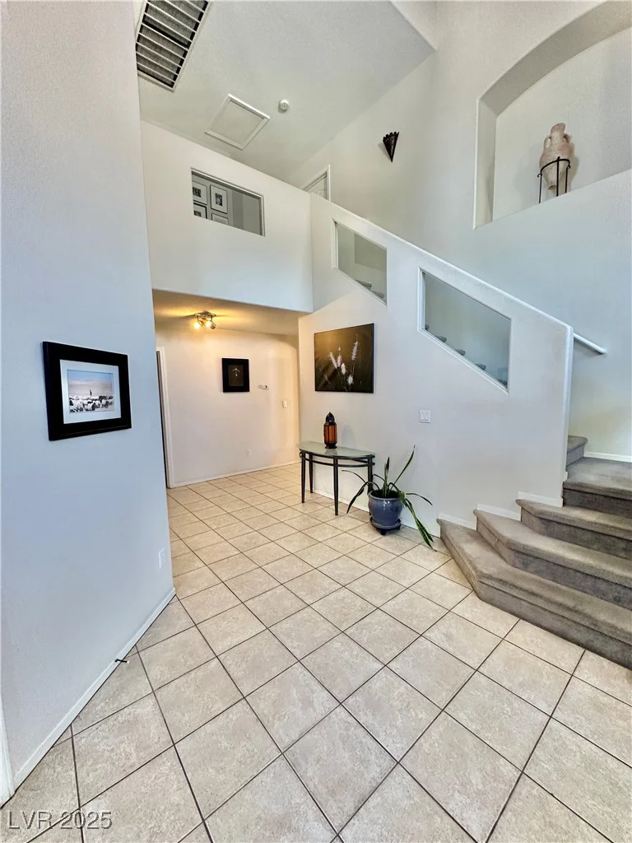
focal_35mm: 14
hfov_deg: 85.7
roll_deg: +1.2
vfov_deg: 102.1
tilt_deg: -5.7
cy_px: 422
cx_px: 316
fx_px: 341
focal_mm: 2.22
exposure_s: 1/120
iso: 250
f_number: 2.2
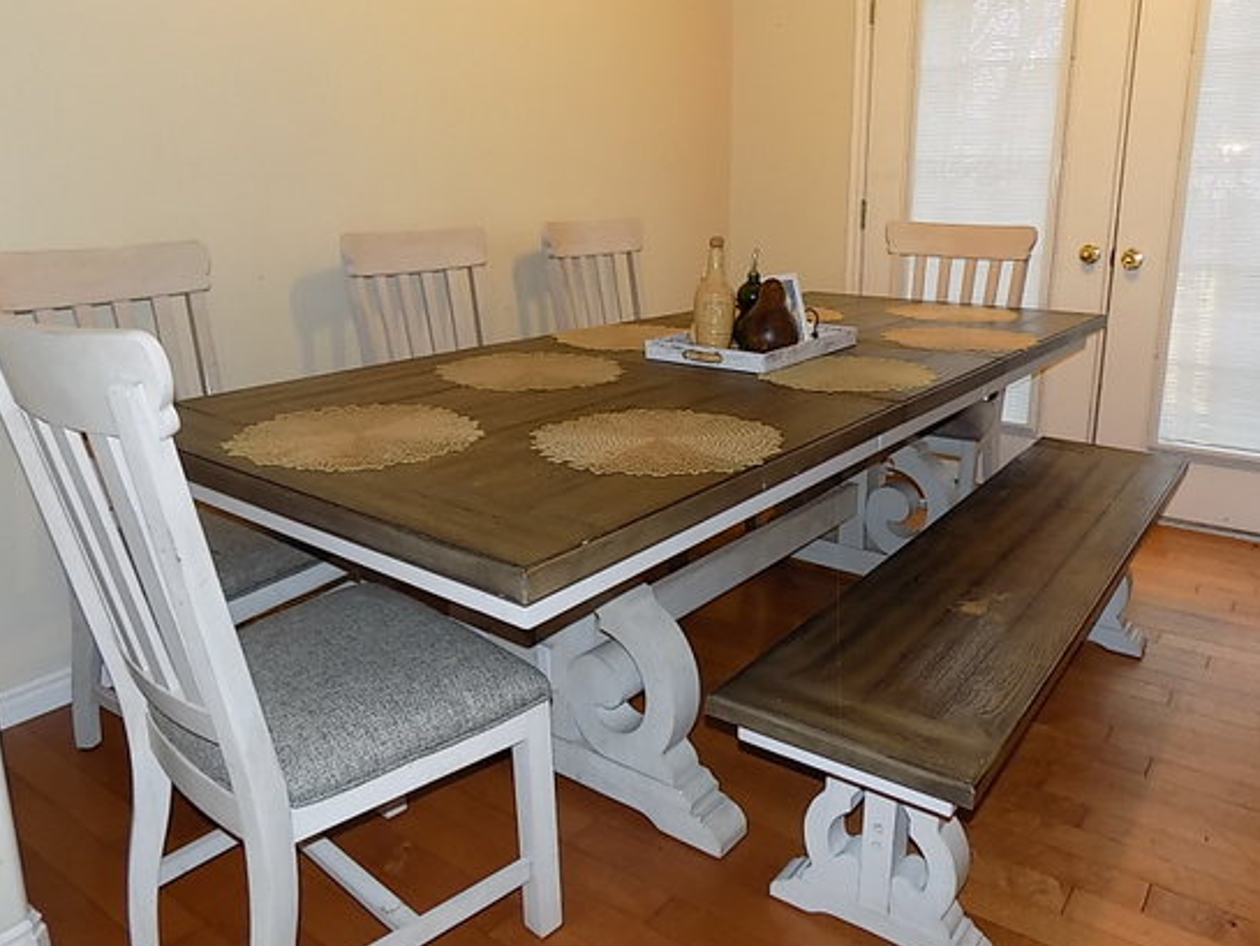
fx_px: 983
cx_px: 659
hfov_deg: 65.3
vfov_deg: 51.3
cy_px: 439
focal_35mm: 27
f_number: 3.1
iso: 200
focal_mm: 4
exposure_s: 1/30
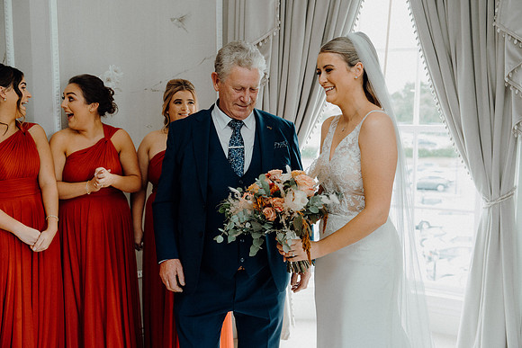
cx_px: 261
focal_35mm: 37
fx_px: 537
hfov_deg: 51.9
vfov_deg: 36.0
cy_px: 174
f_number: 3.5
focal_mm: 37
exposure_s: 1/200
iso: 2000
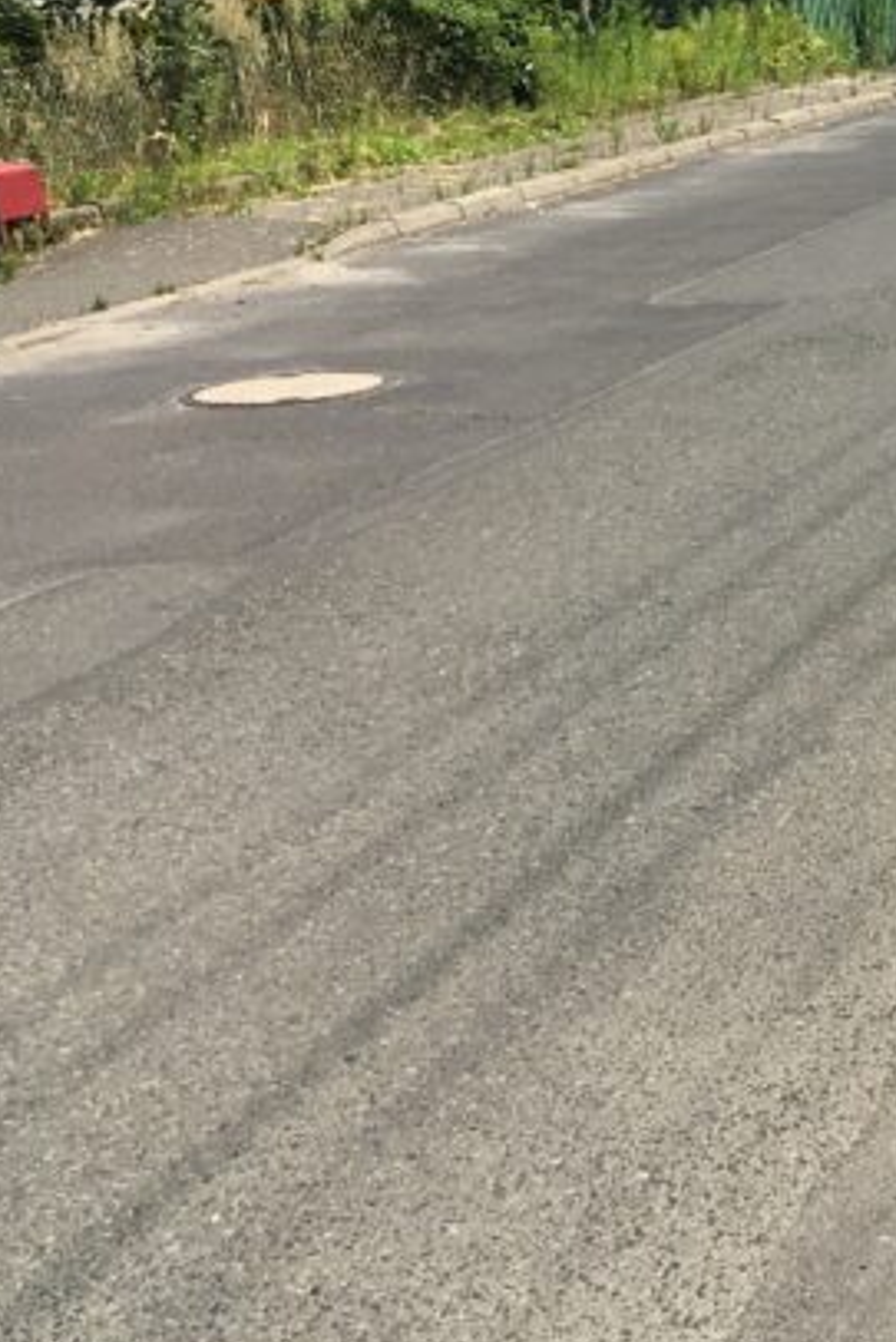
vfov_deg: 26.3
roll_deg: +1.6
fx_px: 2835
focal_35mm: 76
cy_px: 331
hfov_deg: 16.0
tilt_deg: -7.9
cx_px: 1458
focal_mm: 4.15
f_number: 2.2
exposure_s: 1/1748
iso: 25
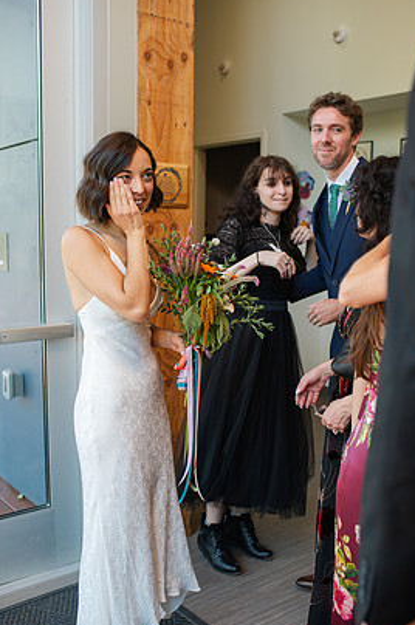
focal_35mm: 39
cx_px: 219
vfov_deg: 49.6
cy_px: 316
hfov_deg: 34.1
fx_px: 677
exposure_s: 1/250
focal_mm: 35
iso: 800
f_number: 3.2
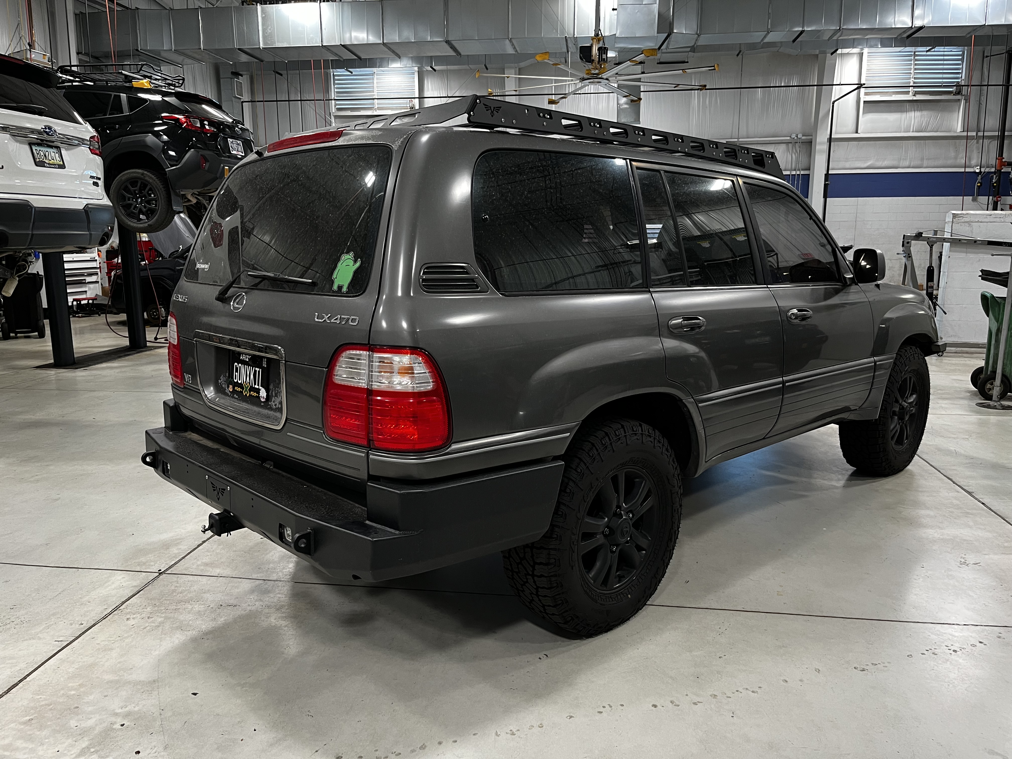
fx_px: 760
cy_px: 380
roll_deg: +0.2
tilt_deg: -11.0
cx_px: 506
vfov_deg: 53.1
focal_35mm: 26
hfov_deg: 67.3
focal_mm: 5.1
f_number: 1.6
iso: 125
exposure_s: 1/60
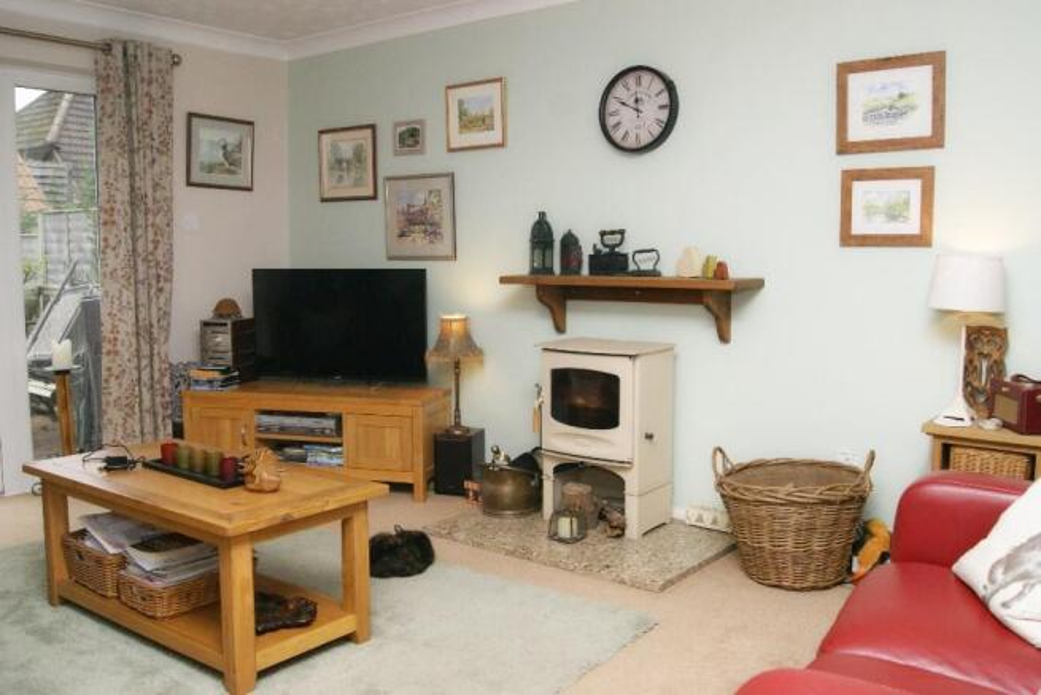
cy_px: 348
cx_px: 520
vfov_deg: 43.6
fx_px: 868
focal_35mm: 30
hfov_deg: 61.9
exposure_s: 1/60
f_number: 5.6
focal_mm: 20
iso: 400
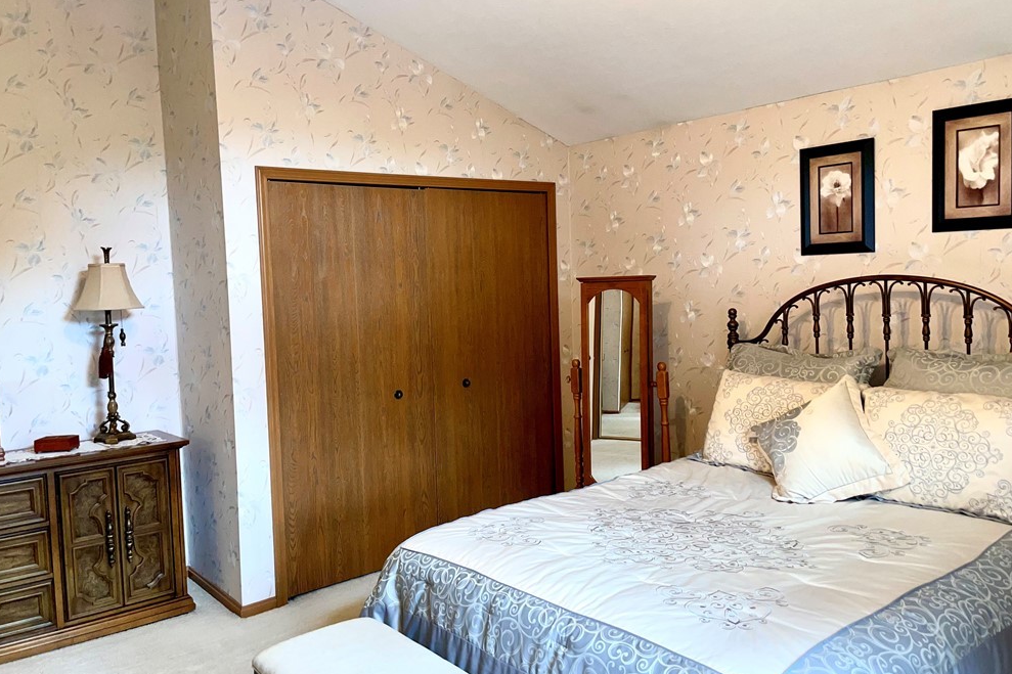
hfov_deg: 65.5
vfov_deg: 46.4
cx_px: 496
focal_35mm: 28
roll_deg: +2.3
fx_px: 787
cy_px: 338
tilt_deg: -5.4
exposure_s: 1/52
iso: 32
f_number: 1.6
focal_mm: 4.2
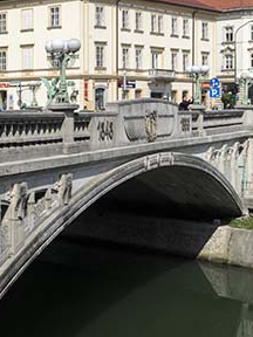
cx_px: -61
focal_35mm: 65
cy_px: 106
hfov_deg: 20.9
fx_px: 633
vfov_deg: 29.6
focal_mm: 26
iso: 100
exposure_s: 1/160
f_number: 13
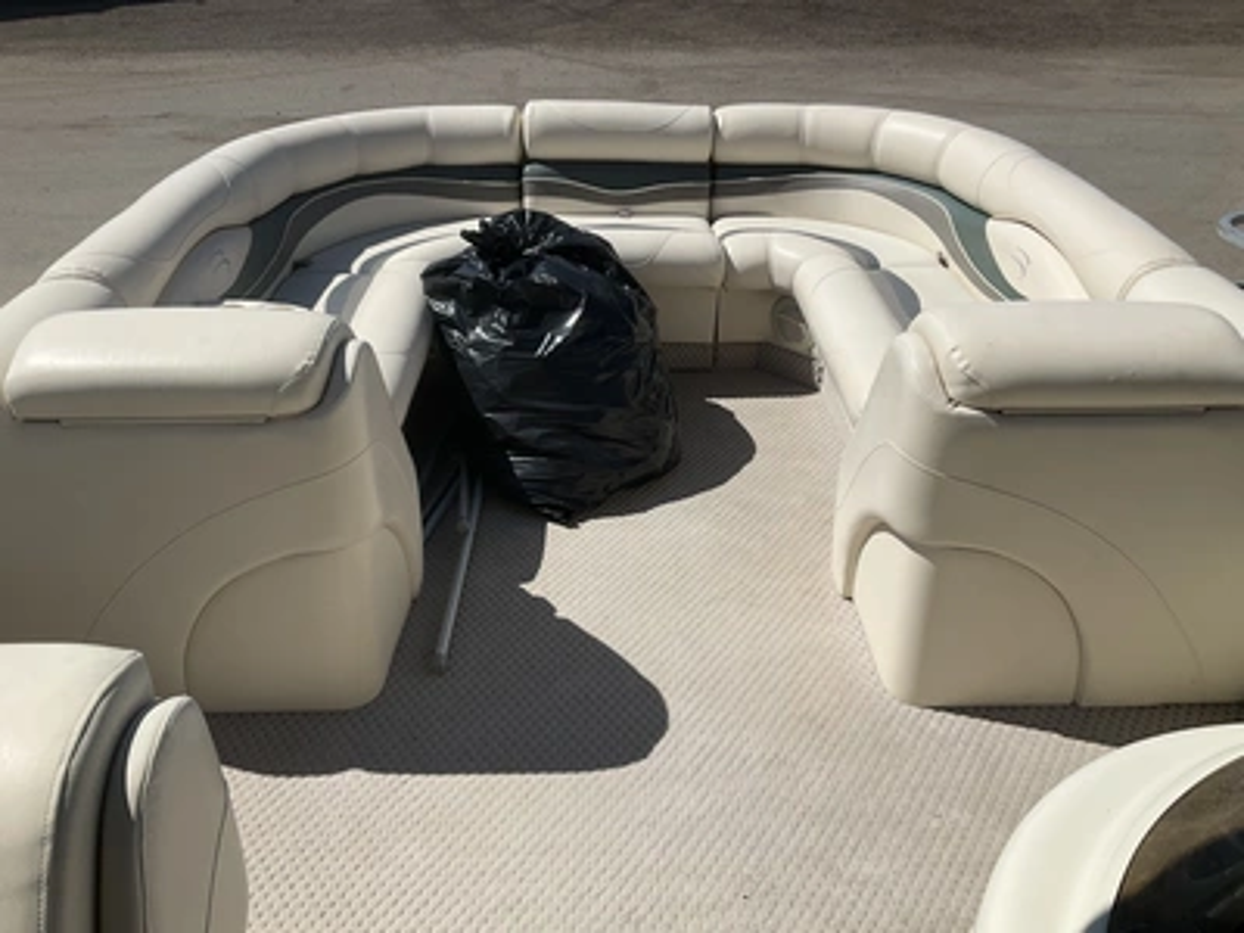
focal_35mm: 29
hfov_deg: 61.7
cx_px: 622
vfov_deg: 48.2
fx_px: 1042
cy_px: 466
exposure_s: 1/4065
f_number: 1.8
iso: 25
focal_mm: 3
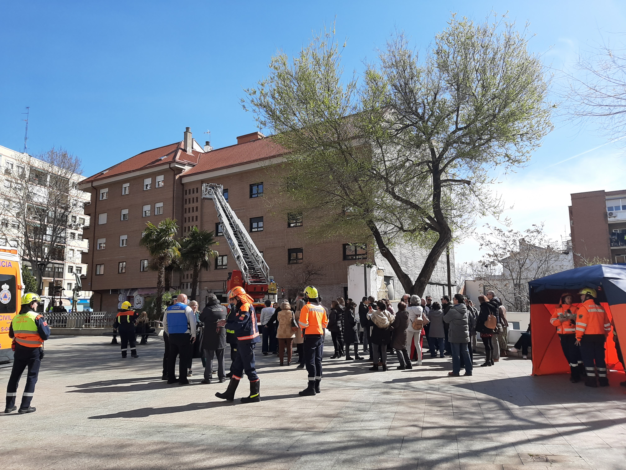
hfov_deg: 67.3
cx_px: 313
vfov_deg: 53.1
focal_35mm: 26
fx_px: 470
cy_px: 235
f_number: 1.7
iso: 40
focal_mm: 3.93
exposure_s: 1/2347
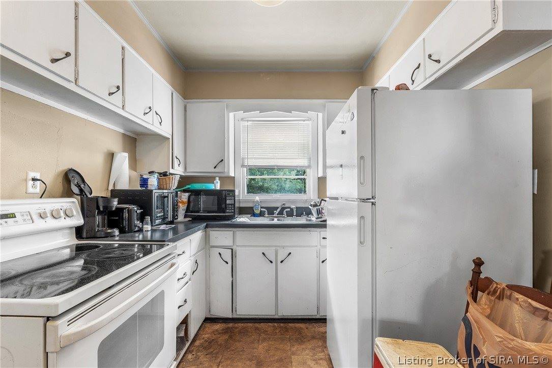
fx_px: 245
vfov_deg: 73.8
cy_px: 184
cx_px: 276
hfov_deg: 96.7
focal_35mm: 16
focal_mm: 16
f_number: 11
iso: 400
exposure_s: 1/1.25
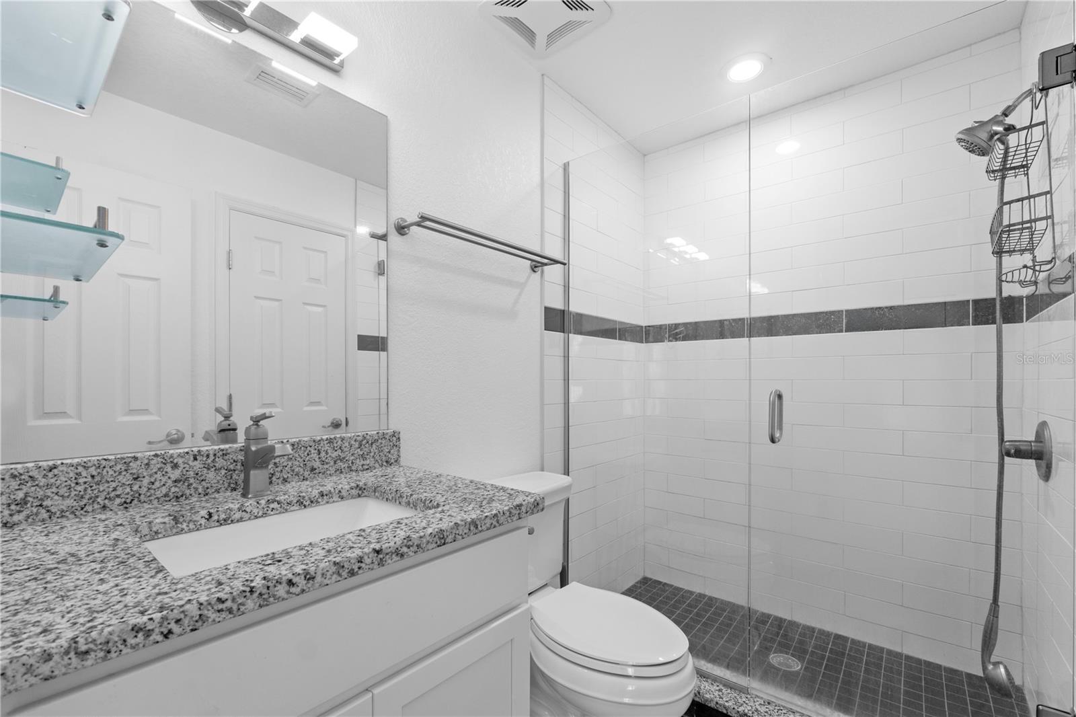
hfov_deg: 100.4
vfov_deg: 77.3
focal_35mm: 15
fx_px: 448
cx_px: 538
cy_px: 358
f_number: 8
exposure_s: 1/1.25
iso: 320
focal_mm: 10
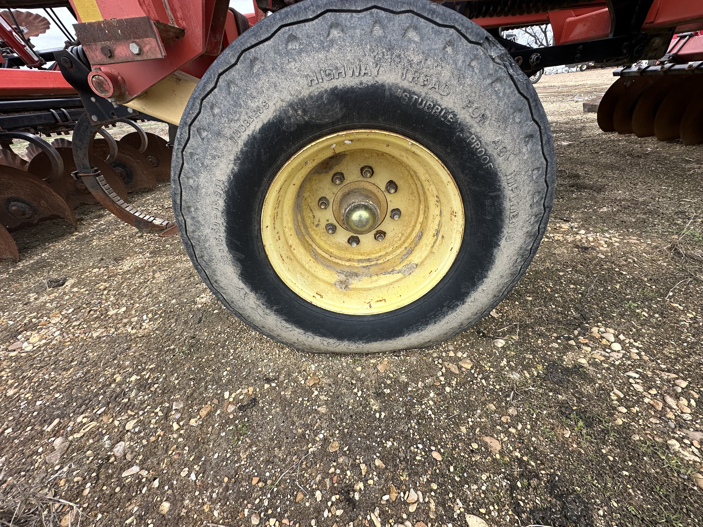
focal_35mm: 14
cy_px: 264
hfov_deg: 102.1
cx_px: 352
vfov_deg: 85.7
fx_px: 284
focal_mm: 2.22
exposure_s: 1/384
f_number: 2.2
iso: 40
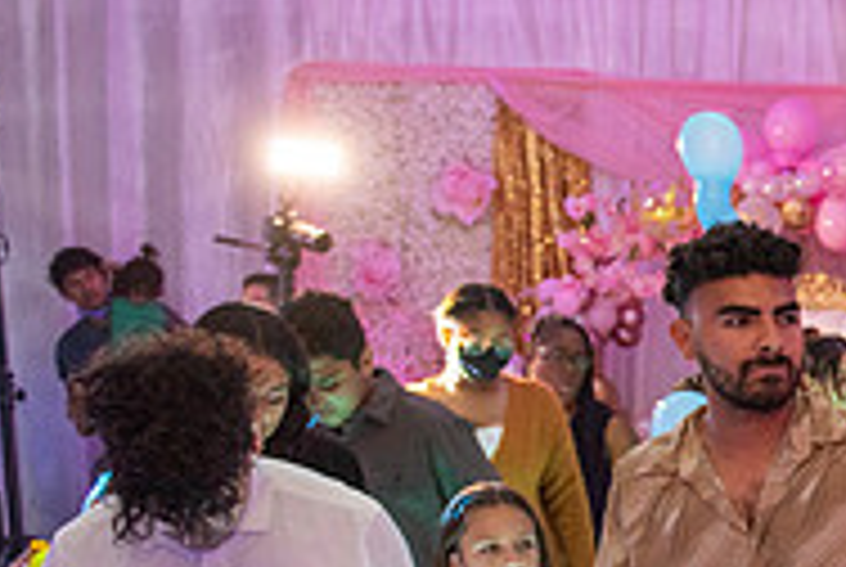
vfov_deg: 18.1
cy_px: 542
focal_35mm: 74
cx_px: 1130
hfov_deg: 23.7
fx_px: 1742
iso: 1250
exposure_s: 1/125
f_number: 3.2
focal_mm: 24
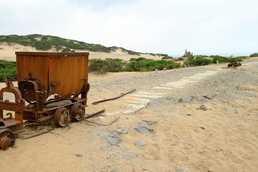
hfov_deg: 54.4
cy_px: 86
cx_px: 129
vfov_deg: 37.8
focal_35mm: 35
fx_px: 251
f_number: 8
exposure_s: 1/56
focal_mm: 23
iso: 200
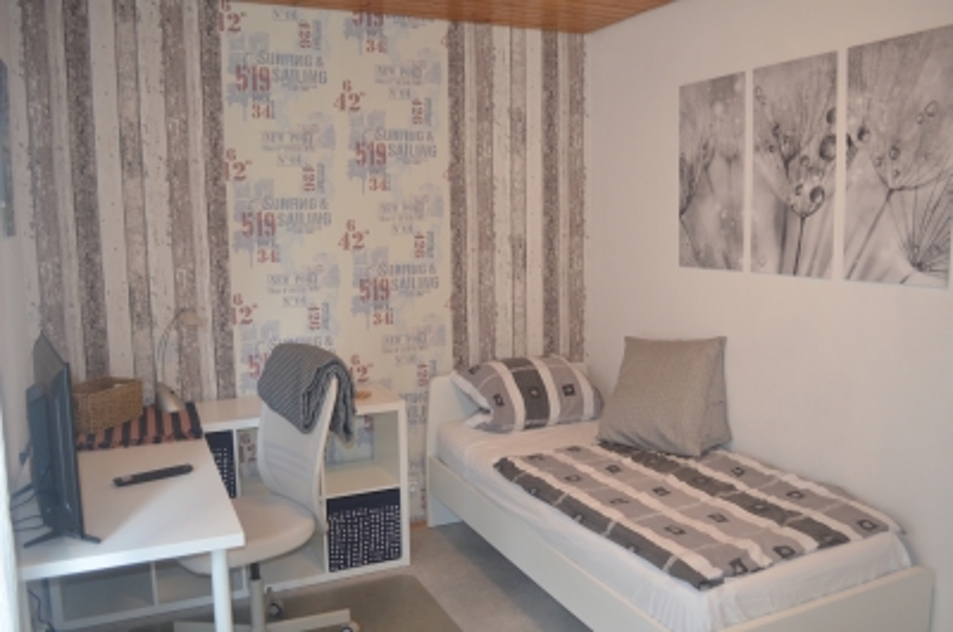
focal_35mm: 30
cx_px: 476
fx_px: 793
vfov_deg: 43.4
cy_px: 316
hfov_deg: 62.0
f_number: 3.8
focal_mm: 20
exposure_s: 1/60
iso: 640
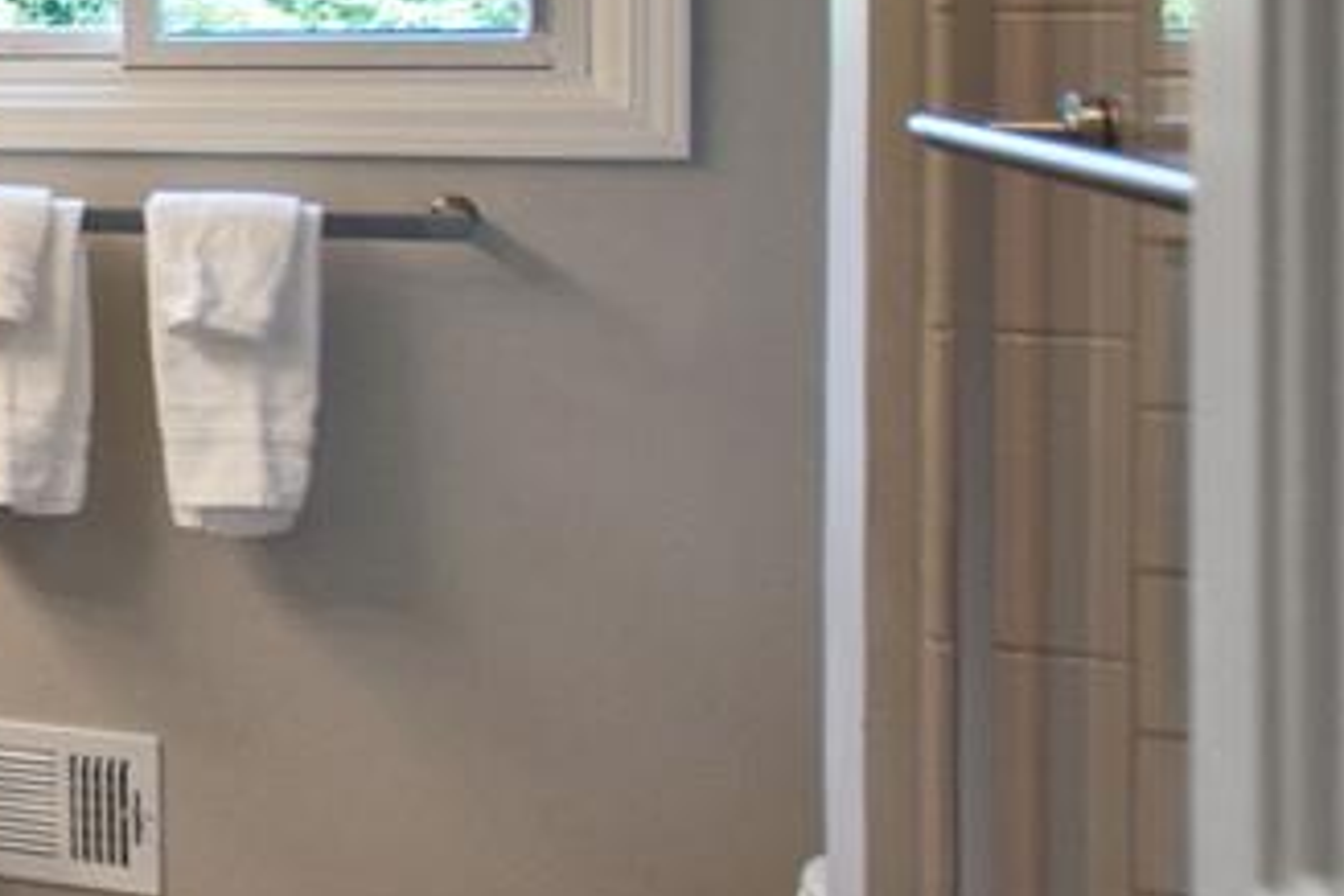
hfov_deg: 31.2
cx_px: -456
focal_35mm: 47
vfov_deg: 28.4
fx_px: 1755
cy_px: 288
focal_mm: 10
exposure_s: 1/125
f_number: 3.5
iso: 640
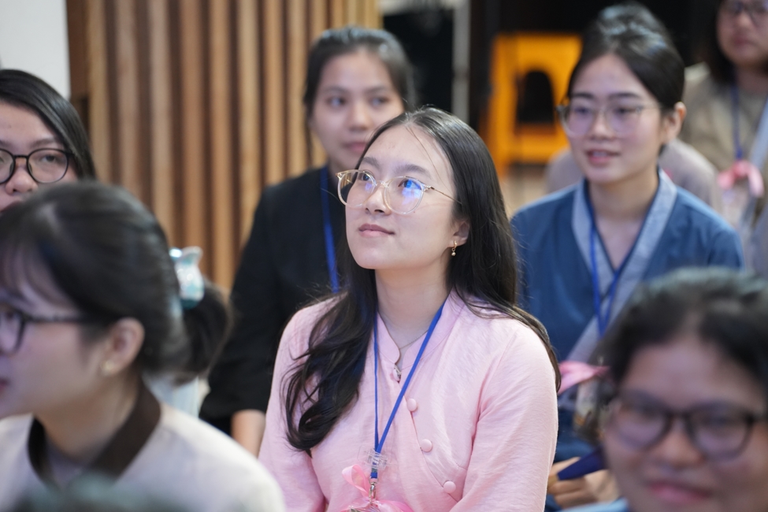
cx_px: 384
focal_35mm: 107
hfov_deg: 19.1
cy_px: 256
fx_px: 2282
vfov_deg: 12.8
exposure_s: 1/125
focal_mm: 107
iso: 3200
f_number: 2.8
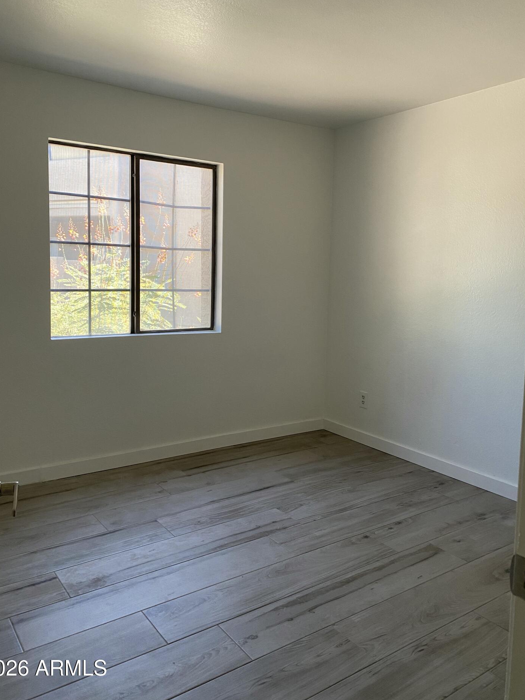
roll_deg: -1.5
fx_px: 566
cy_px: 326
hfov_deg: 49.8
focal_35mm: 28
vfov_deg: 63.4
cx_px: 263
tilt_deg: -5.4
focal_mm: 4.25
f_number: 1.8
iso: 100
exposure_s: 1/60
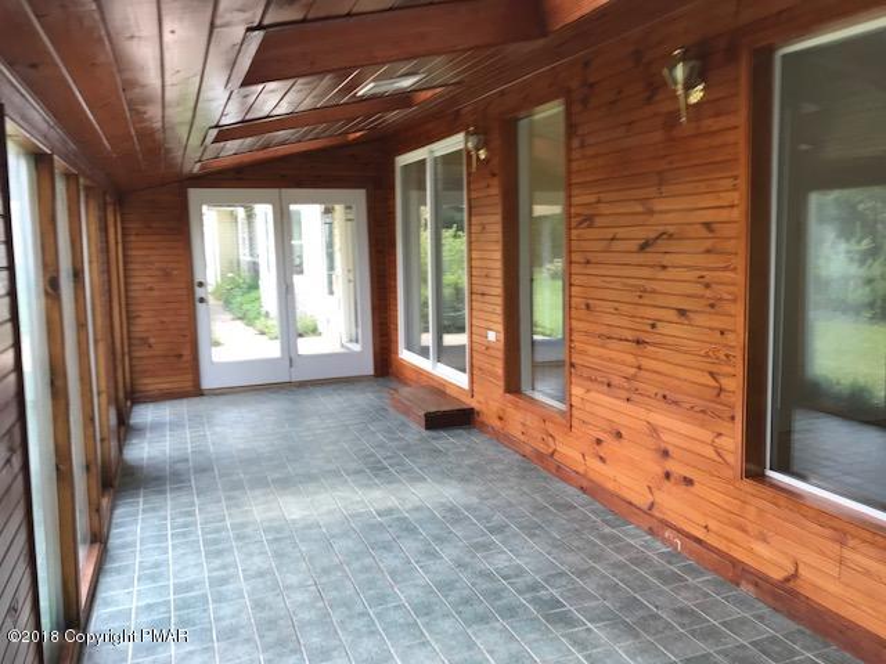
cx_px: 443
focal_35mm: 28
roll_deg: +1.8
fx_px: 717
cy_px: 332
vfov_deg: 49.7
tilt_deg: -10.8
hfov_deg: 63.4
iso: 40
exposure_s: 1/120
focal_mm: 3.99
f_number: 1.8
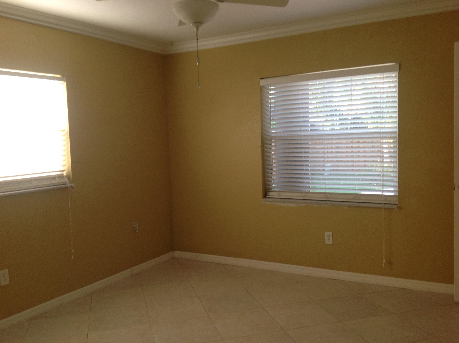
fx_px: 463
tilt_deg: -3.8
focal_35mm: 35
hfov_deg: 52.7
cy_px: 172
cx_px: 230
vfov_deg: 40.6
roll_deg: +0.0
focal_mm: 4.28
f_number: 2.4
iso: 64
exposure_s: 1/60
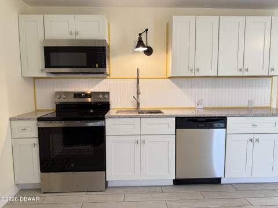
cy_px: 104
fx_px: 193
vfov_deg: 56.7
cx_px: 139
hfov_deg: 71.7
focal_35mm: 24
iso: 160
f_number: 1.78
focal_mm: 6.76
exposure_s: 1/60
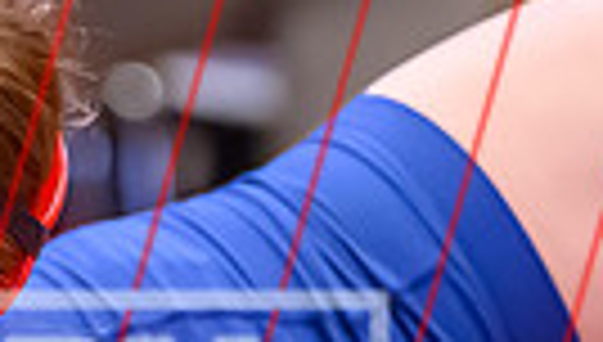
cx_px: -109
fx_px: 19161
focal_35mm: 1196
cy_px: 458
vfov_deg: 1.0
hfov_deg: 1.8
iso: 10000
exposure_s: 1/640
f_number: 2.8
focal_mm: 195
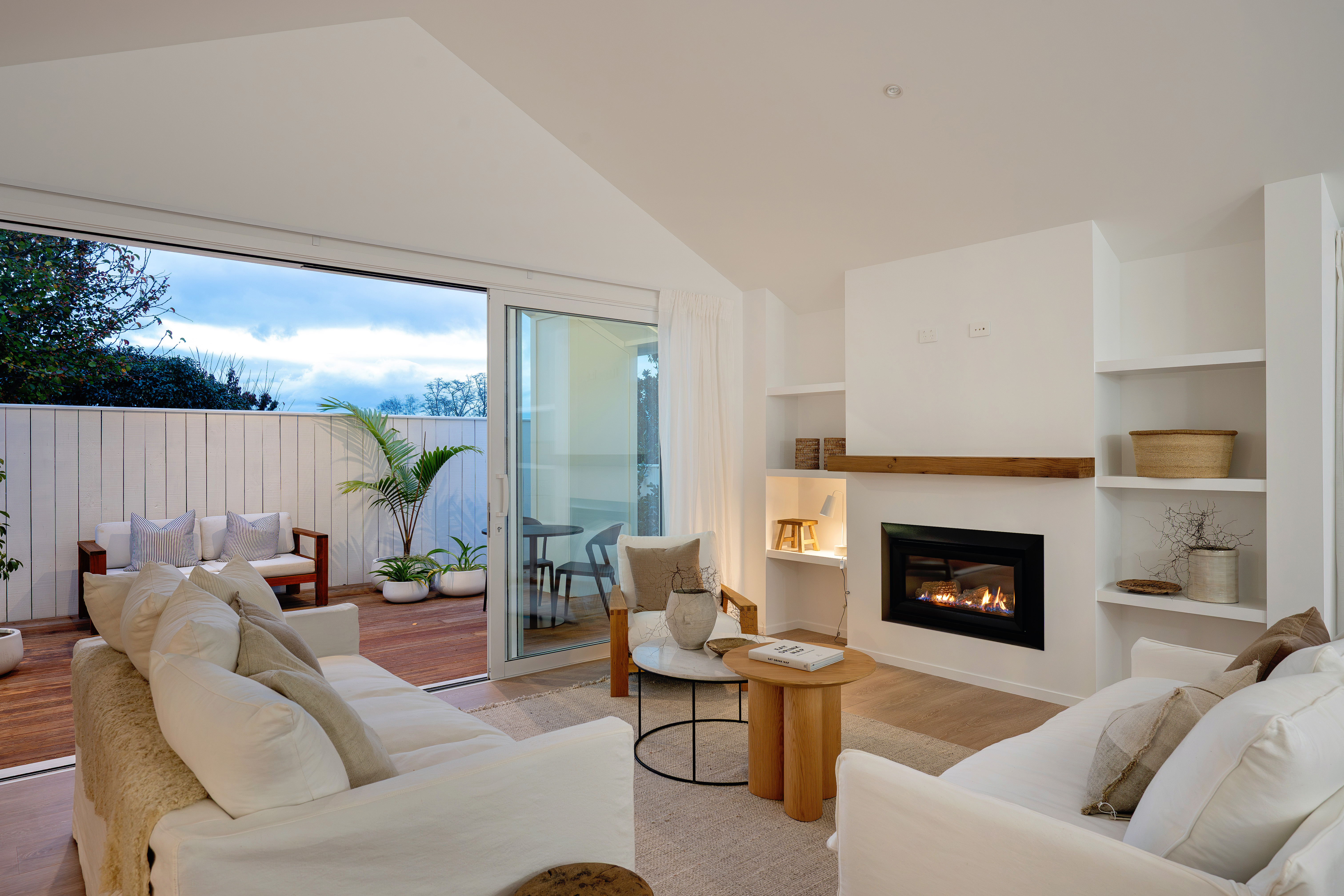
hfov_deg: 79.9
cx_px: 672
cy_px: 448
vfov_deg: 58.3
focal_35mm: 22
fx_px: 803
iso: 400
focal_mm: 21.5
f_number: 8
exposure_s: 1/4
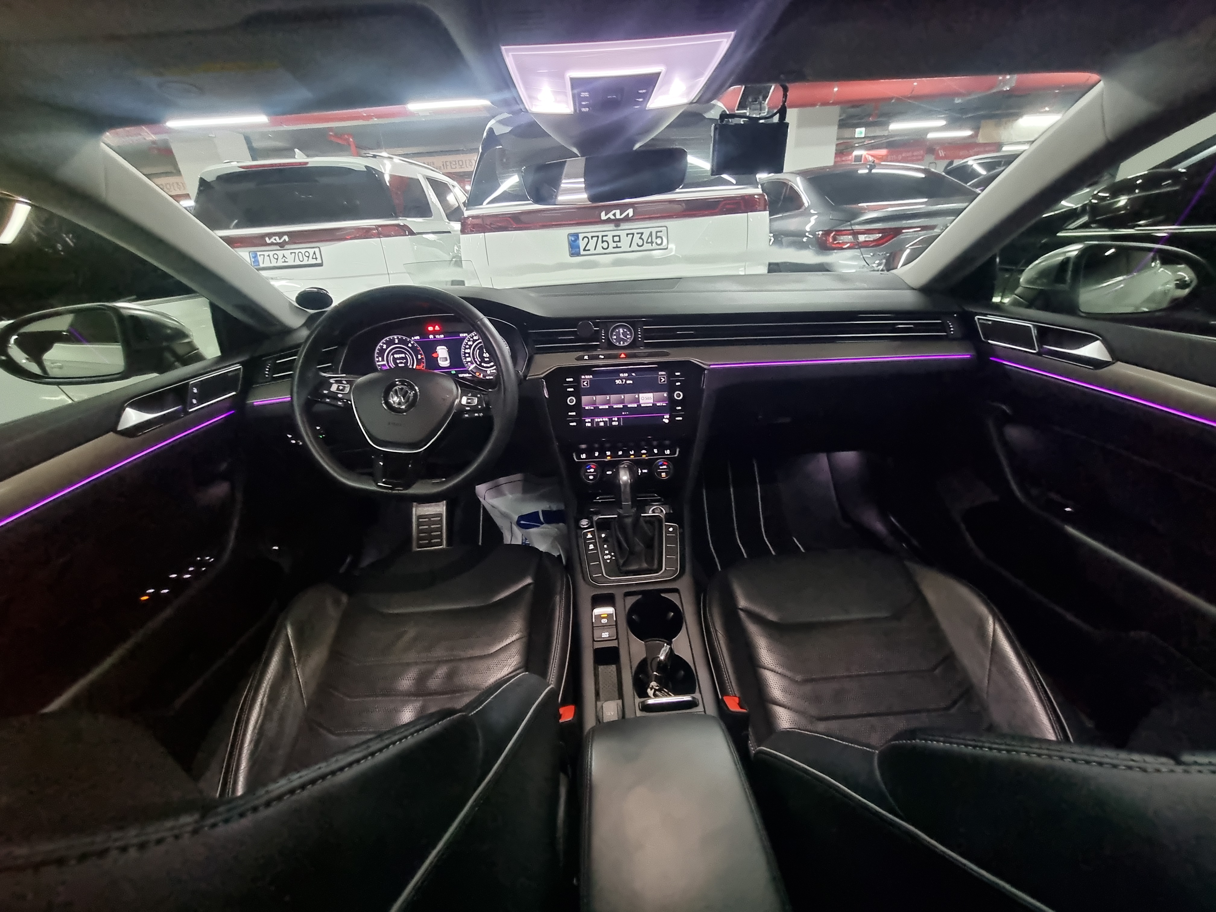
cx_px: 608
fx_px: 457
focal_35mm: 13
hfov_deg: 106.2
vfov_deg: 89.9
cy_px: 456
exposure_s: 1/25
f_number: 2.2
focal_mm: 2.2
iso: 1600
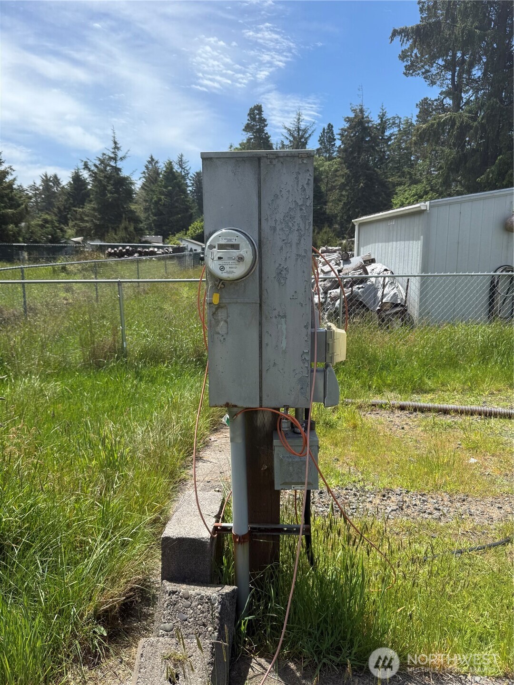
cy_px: 342
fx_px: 475
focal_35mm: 24
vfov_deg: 71.6
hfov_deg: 56.8
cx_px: 257
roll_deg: +0.1
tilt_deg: -11.0
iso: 80
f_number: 1.78
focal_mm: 6.76
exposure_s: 1/3425
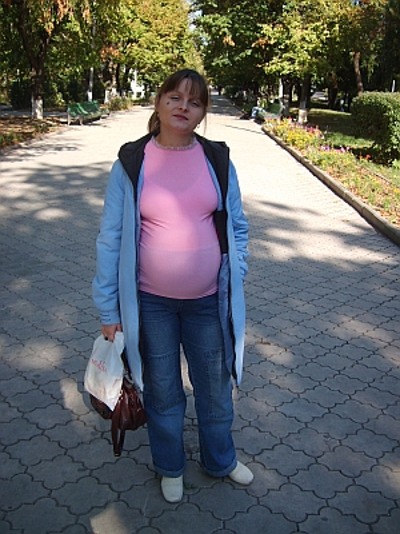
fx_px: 539
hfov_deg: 40.7
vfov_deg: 52.6
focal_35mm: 35
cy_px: 267
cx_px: 200
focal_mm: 5.8
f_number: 2.8
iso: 50
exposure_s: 1/350
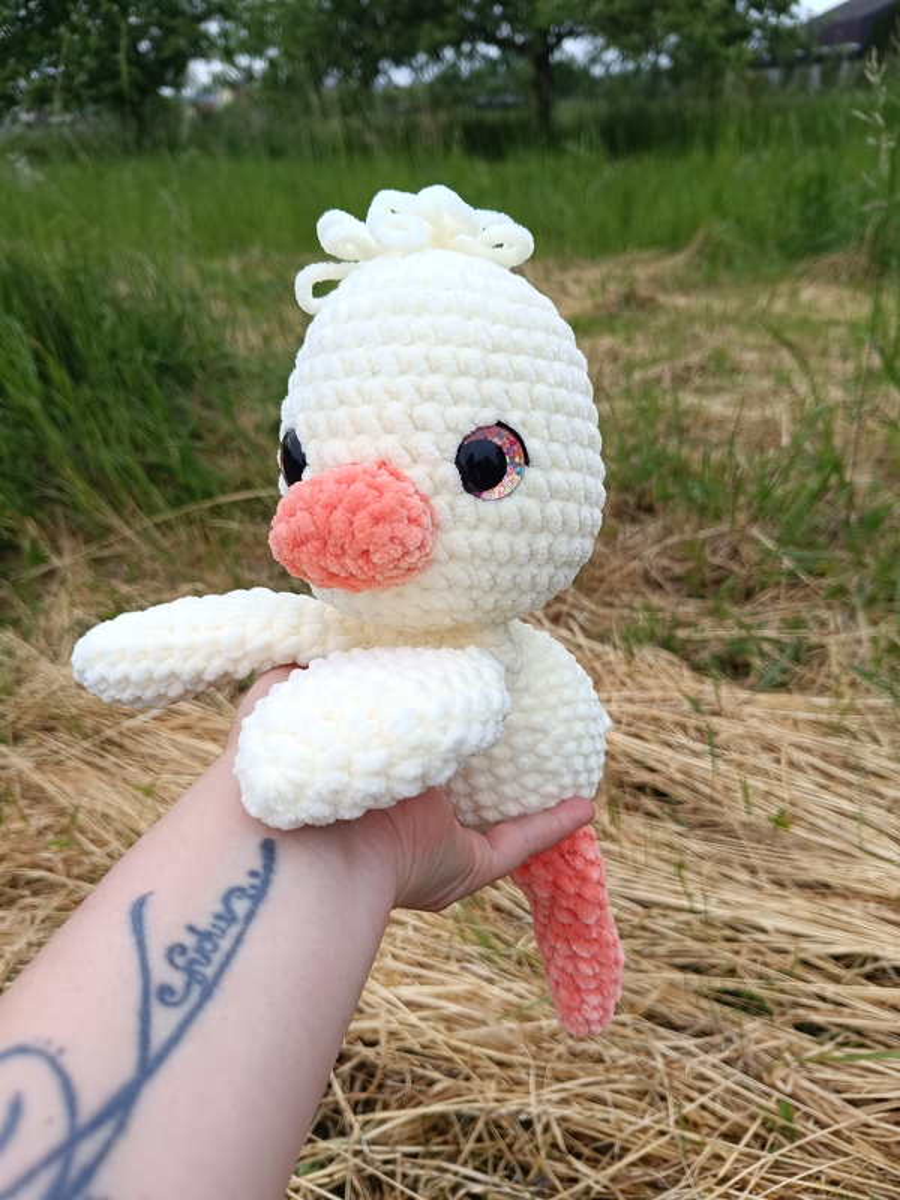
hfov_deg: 56.8
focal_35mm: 24
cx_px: 450
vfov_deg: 71.6
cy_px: 600
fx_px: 832
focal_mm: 5.59
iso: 51
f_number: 1.88
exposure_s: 1/657
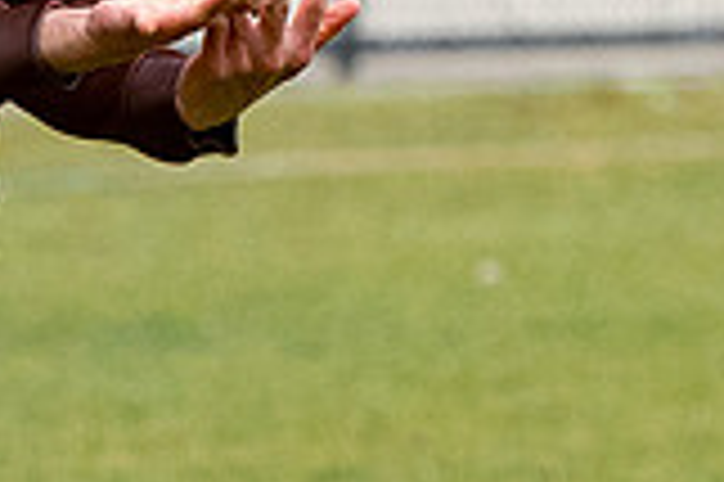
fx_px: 43074
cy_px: -458
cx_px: 24
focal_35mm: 2144
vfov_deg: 0.6
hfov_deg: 1.0
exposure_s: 1/800
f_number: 4
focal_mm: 165
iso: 560
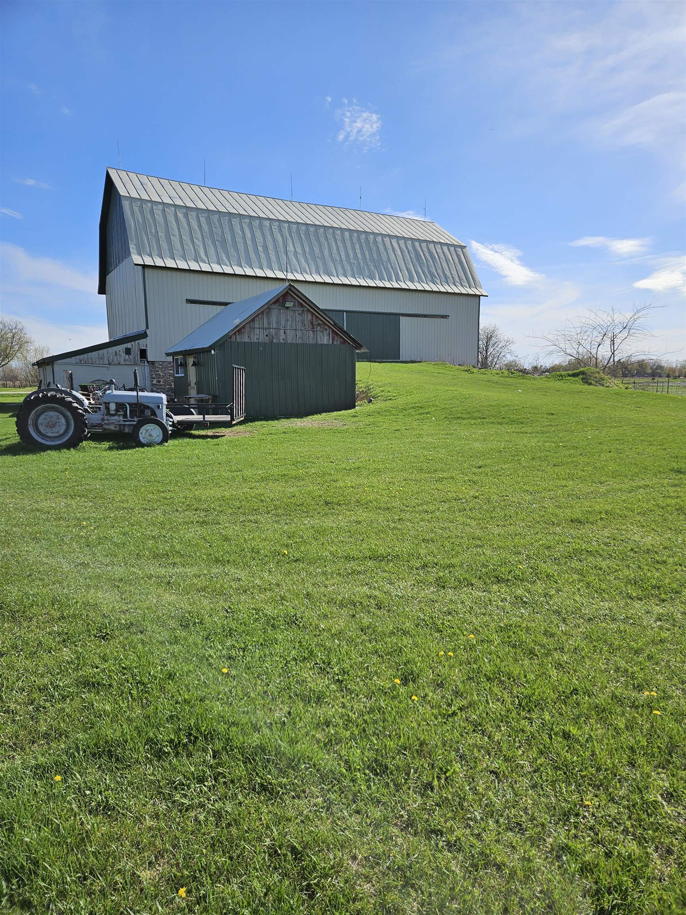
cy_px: 458
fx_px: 608
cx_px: 343
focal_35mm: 23
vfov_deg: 73.9
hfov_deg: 58.9
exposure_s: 1/2874
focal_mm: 5.4
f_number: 1.8
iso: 25
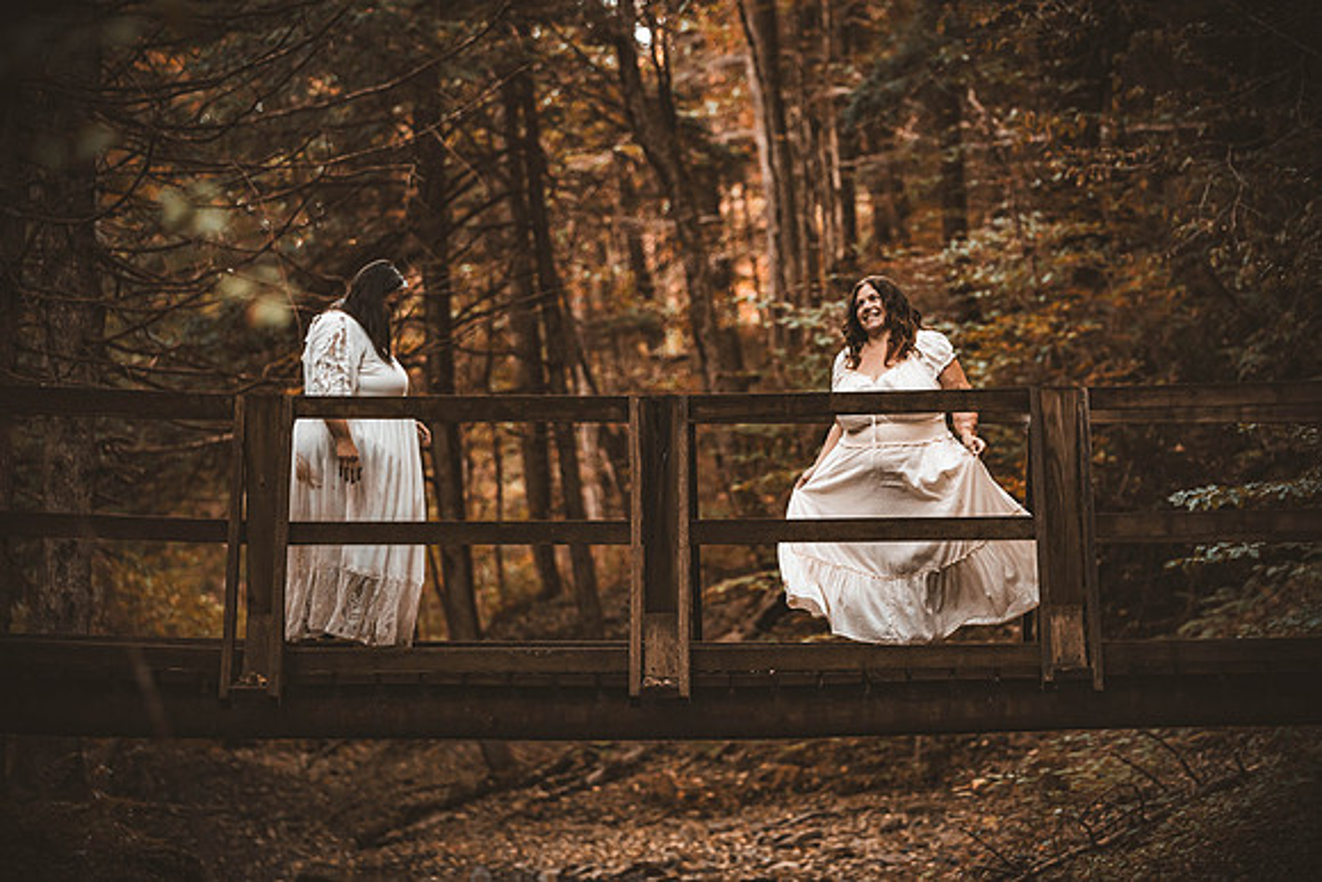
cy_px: 441
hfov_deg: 16.8
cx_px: 661
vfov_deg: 11.2
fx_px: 4481
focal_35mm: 122
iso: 1250
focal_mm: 122
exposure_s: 1/250
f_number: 2.8
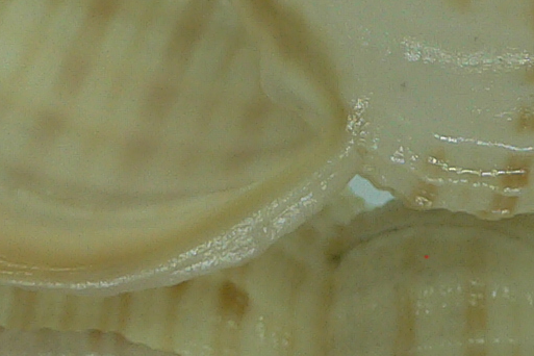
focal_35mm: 143
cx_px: 309
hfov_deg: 14.3
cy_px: 102
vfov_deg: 9.6
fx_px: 2121
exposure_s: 1/60
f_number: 2.8
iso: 80
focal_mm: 4.6
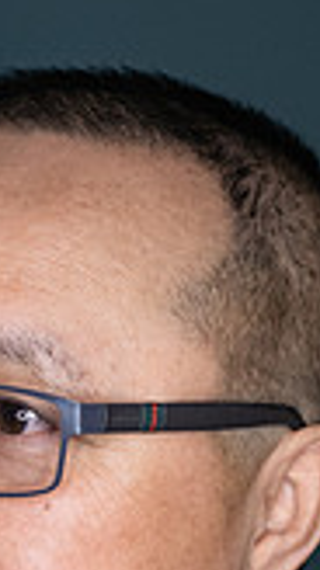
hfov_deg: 4.9
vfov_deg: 8.7
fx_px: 3703
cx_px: -7
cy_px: 685
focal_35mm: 245
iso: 2000
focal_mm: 85
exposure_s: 1/320
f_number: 3.5
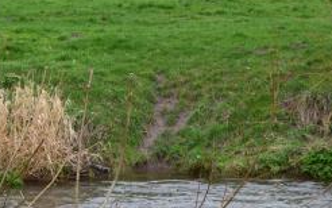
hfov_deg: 10.7
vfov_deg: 6.7
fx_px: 1756
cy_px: 265
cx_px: 304
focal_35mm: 194
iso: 400
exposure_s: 1/80
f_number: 8
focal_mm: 52
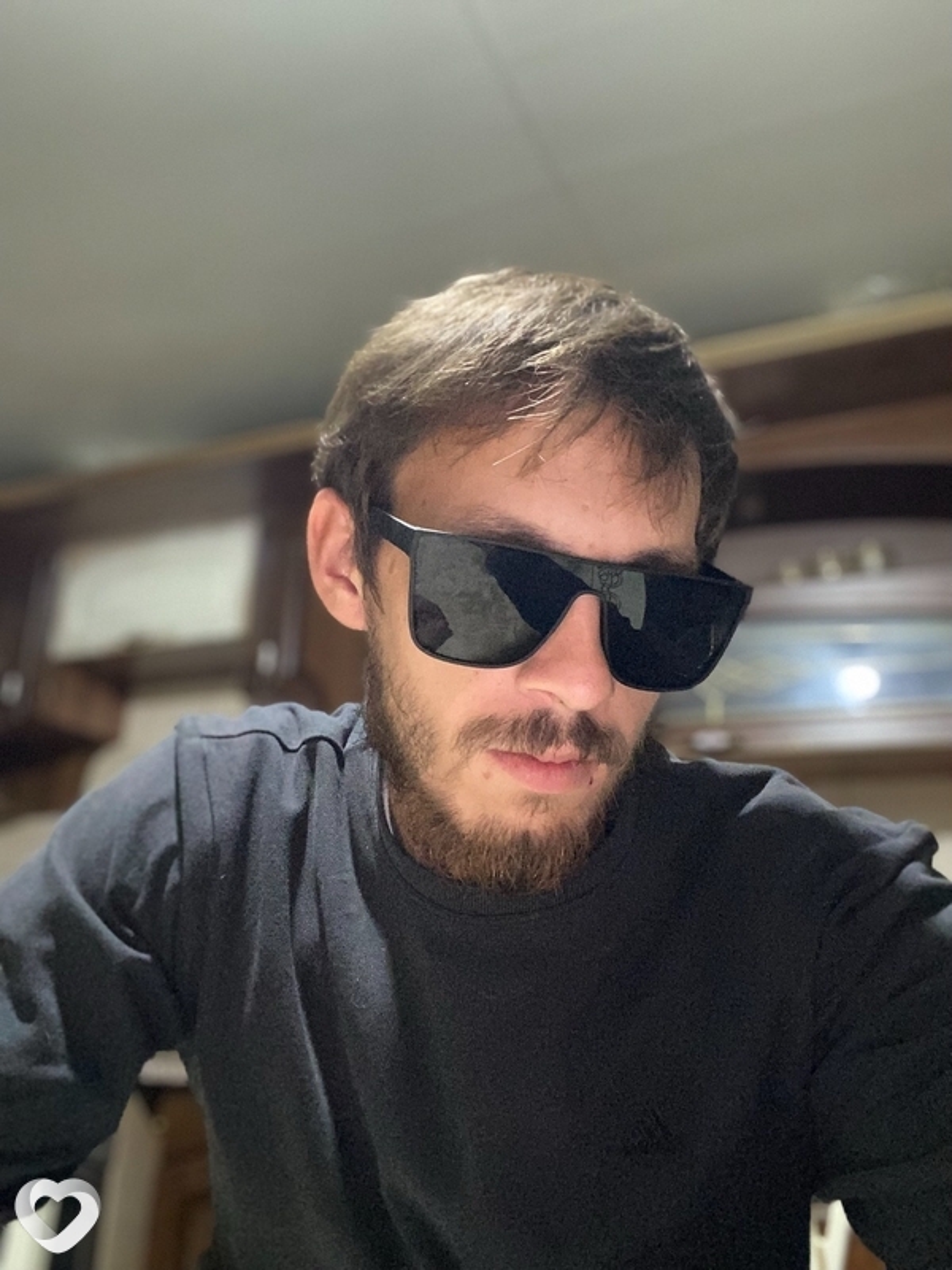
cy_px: 635
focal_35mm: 30
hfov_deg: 46.8
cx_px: 476
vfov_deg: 60.0
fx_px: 1100
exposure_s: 1/27
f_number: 2.2
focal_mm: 2.71
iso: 500
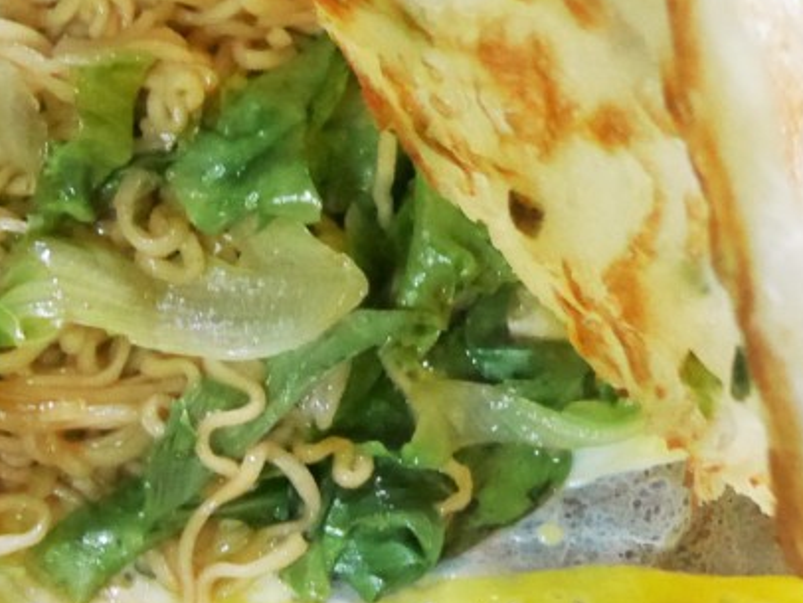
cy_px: 209
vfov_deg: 12.0
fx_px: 2878
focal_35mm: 124
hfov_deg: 15.9
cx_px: 295
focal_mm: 21
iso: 5000
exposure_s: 1/60
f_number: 4
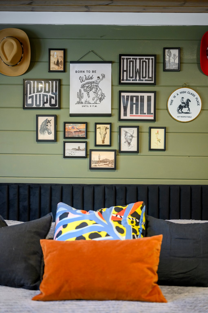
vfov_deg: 39.6
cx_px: 104
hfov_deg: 26.9
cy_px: 156
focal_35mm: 50
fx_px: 434
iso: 500
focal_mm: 50
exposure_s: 1/80
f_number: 1.8
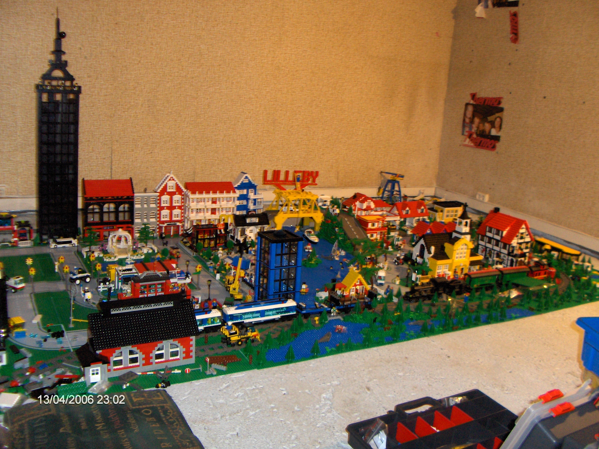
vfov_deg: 40.7
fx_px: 606
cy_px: 224
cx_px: 300
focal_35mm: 35
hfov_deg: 52.6
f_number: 2.6
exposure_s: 1/60
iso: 100
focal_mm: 5.8
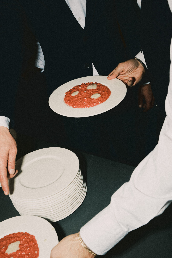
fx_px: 251
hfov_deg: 37.9
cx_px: 86
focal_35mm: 35
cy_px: 129
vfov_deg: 54.4
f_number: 7.1
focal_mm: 23
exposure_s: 1/160
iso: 1600
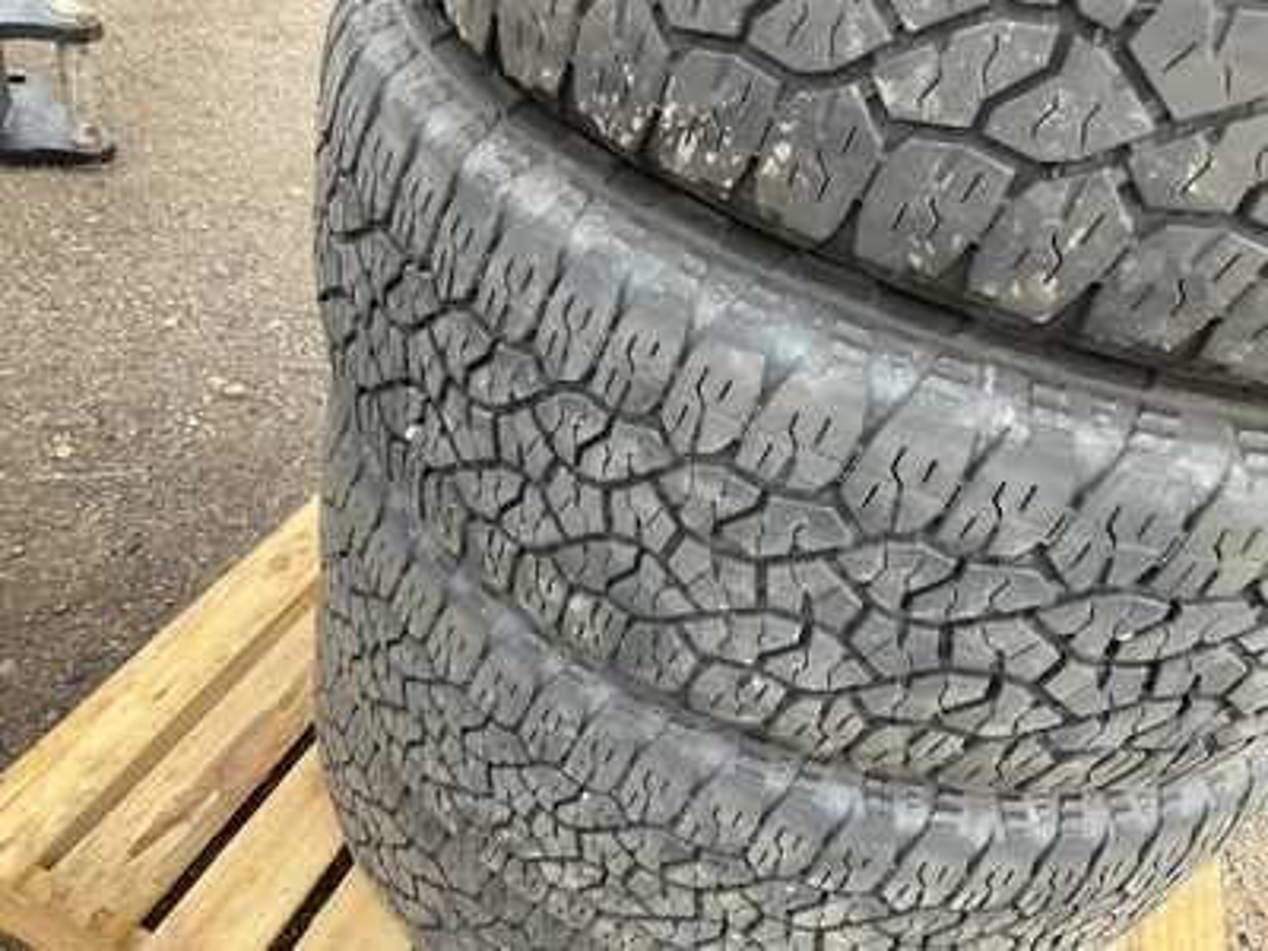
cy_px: 476
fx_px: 1062
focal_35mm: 29
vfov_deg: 48.2
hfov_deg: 61.7
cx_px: 634
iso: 64
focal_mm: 3
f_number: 1.8
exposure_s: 1/122
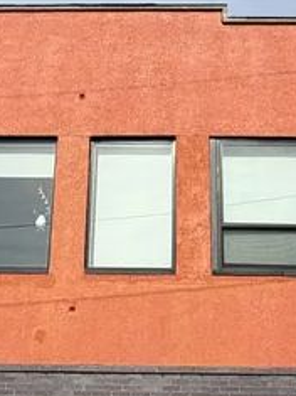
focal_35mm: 61
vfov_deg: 31.5
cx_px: 153
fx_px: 696
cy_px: 258
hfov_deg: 24.0
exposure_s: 1/1259
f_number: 2.2
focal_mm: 2.22
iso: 20
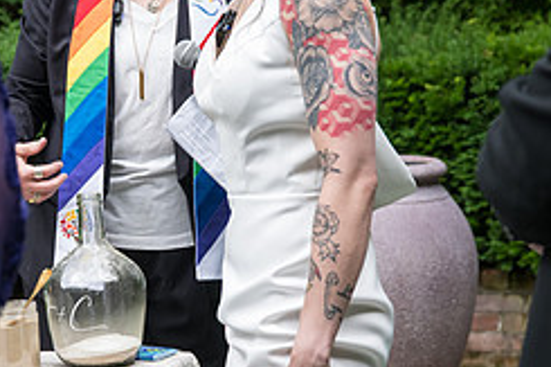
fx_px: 2248
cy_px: 244
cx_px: 146
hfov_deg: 13.9
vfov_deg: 9.3
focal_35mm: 147
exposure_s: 1/400
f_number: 4
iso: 1000
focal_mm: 62
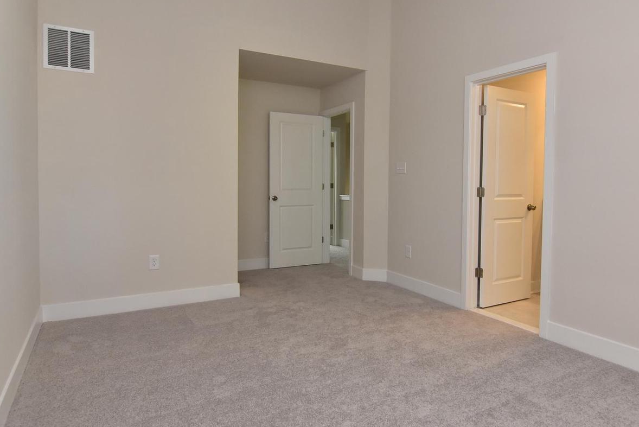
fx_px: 391
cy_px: 194
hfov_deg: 78.4
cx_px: 343
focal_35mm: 22
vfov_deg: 57.2
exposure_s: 1/60
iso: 800
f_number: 7.1
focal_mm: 12
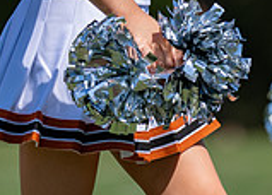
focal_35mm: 773
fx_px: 5979
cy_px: -133
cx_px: 92
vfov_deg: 1.9
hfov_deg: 2.6
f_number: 2.8
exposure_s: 1/2500
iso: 100
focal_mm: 200
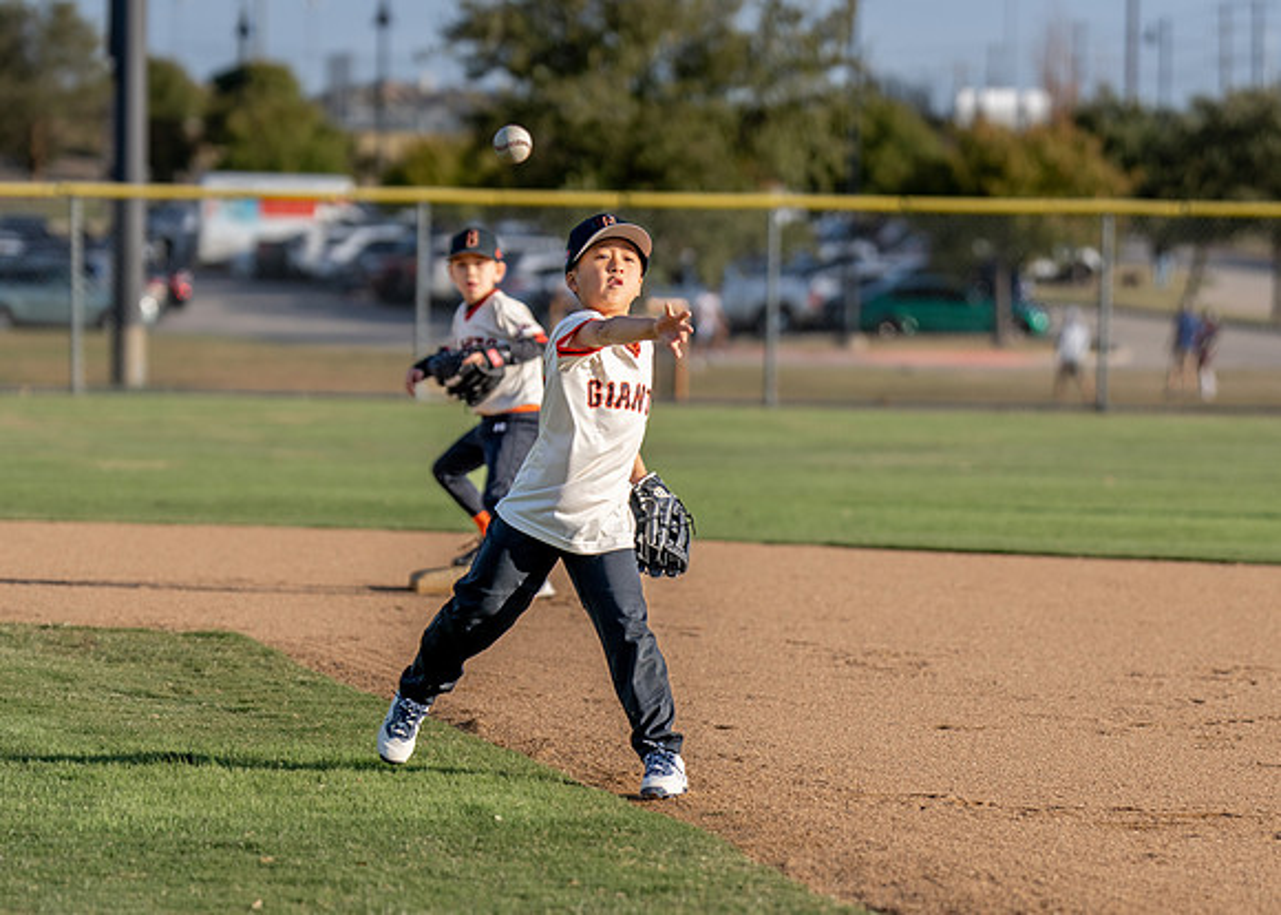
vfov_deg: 6.6
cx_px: 637
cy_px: 579
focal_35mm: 218
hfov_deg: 9.2
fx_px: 7934
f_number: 2.8
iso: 100
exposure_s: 1/2000
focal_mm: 133
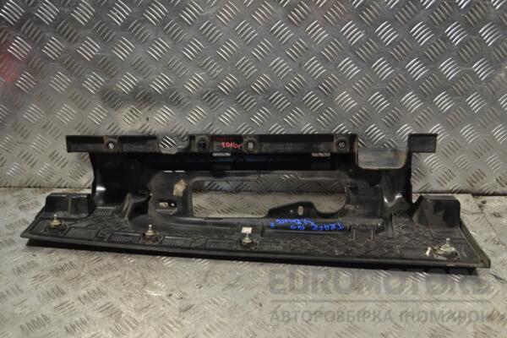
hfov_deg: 53.1
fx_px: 507
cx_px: 254
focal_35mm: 36
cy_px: 169
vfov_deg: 36.9
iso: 110
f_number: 4
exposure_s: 1/30
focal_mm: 24
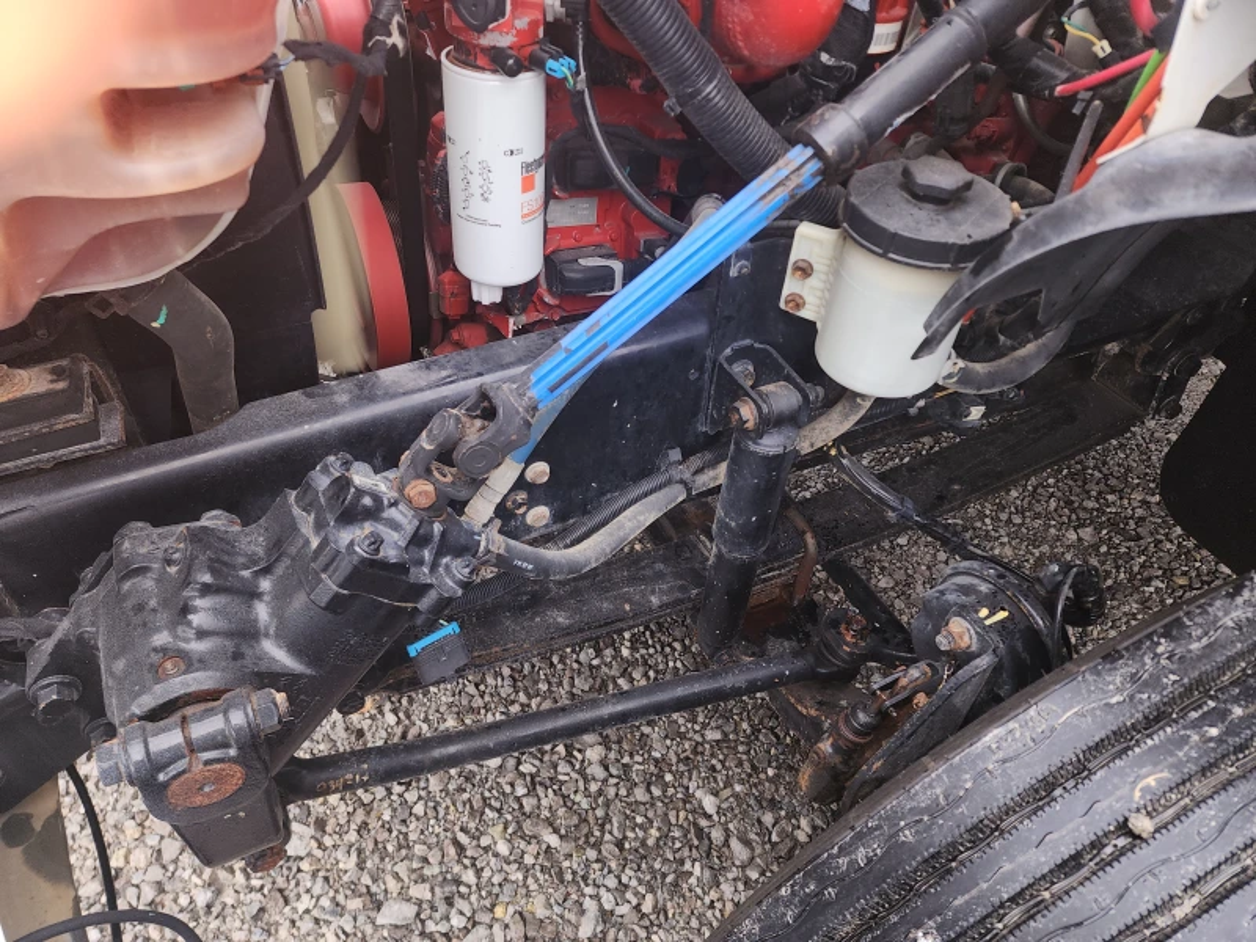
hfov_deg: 73.9
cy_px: 471
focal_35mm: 23
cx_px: 628
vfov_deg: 58.9
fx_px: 835
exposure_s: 1/120
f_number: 1.8
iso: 25
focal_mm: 6.4
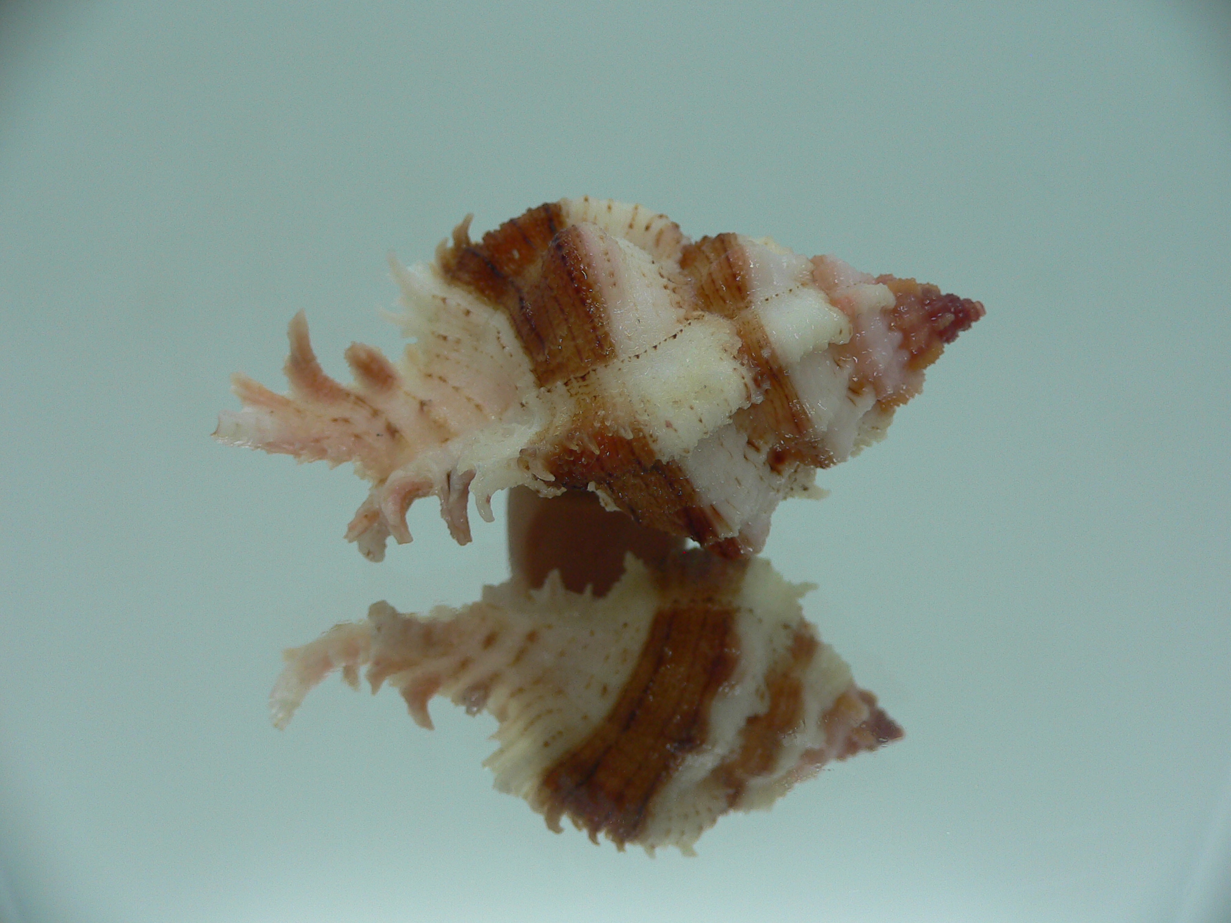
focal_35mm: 35
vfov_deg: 40.7
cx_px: 616
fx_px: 1245
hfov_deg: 52.6
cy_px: 462
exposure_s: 1/60
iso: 80
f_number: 2.8
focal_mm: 4.6
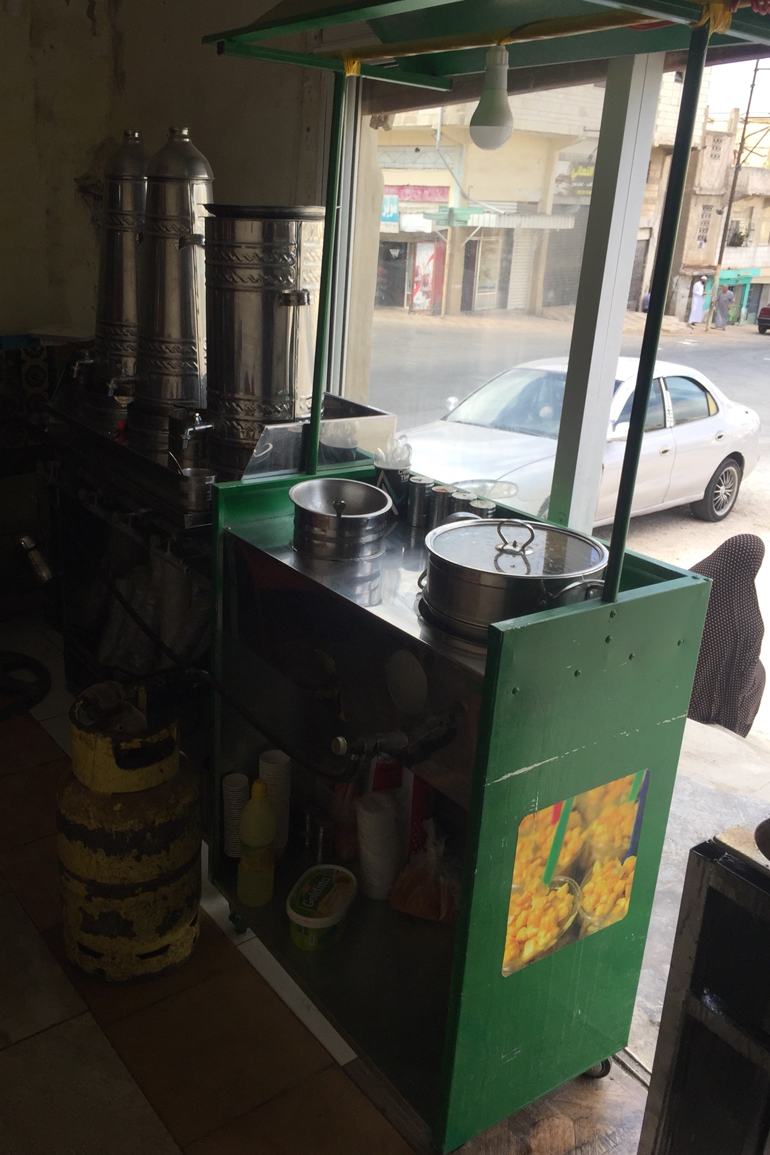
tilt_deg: -20.7
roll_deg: -2.4
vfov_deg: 60.3
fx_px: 995
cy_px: 586
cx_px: 328
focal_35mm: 31
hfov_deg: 42.2
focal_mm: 4.15
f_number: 2.2
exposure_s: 1/335
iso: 32
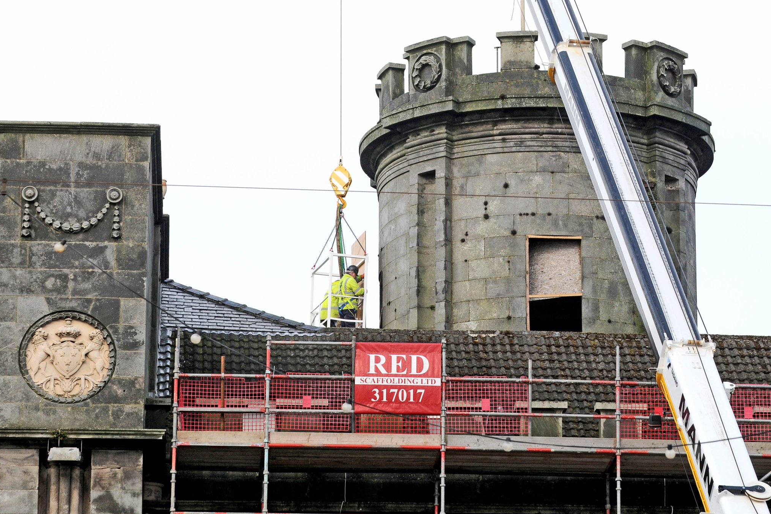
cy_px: 257
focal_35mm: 166
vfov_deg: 8.3
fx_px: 3555
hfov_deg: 12.4
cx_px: 386
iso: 320
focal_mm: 110
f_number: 7.1
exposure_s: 1/200
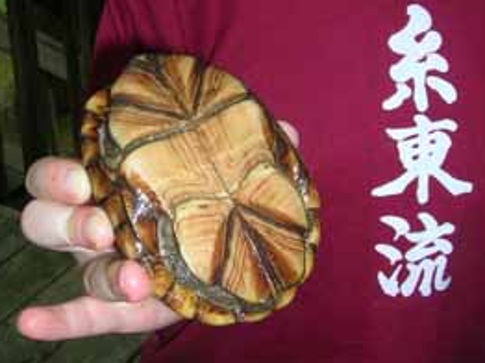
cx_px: 244
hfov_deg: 38.2
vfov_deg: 28.9
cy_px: 134
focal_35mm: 50
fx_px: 700
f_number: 4.9
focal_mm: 5.7
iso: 50
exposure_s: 1/60.1
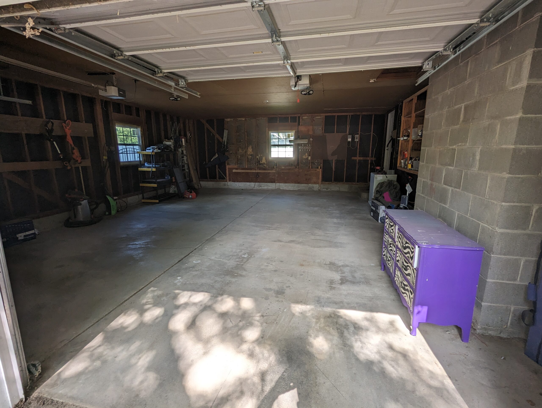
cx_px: 271
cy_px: 204
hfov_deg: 94.4
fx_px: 251
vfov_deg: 78.3
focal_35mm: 16
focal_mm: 2.35
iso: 41
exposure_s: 1/96.2
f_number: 2.2
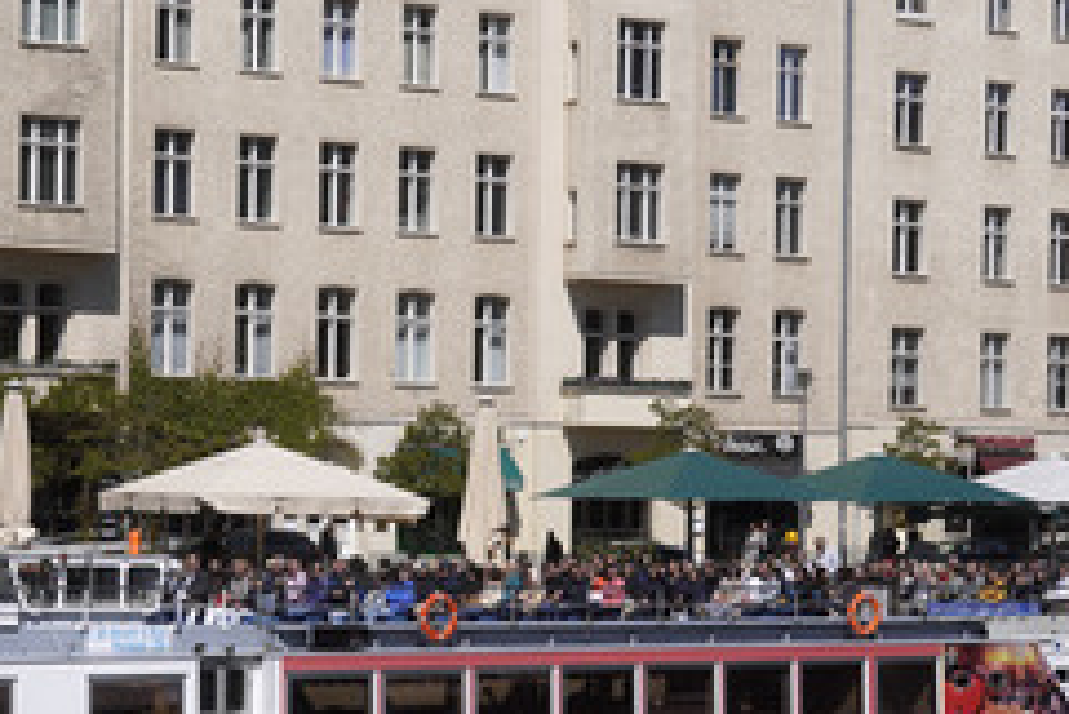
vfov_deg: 16.2
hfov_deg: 23.9
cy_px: 501
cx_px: 251
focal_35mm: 84
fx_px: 2496
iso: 160
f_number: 8
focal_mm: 30
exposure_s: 1/1000
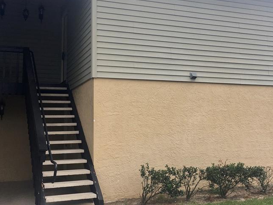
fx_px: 363
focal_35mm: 46
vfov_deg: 31.5
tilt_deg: +10.0
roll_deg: +1.6
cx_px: 142
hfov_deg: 41.2
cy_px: 90
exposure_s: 1/396
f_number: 2.2
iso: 25
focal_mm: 4.15
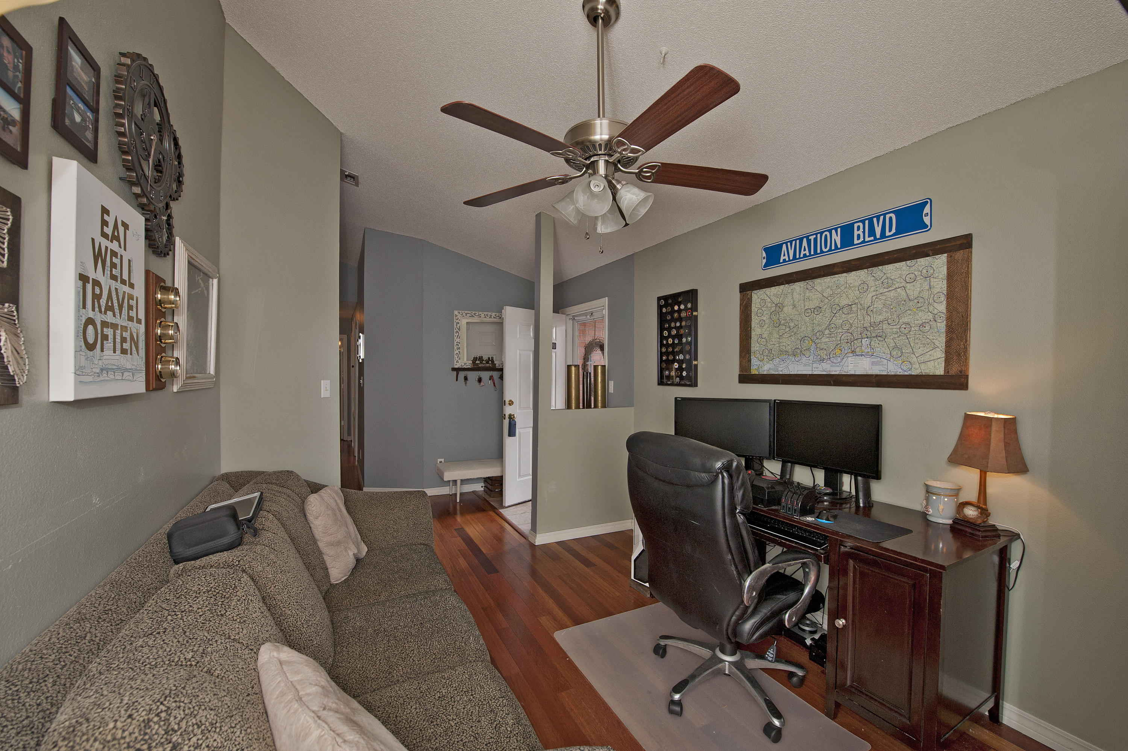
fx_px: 438
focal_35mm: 14
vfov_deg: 81.1
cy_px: 376
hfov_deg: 104.3
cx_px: 564
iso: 500
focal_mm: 14
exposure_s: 1/125
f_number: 5.6
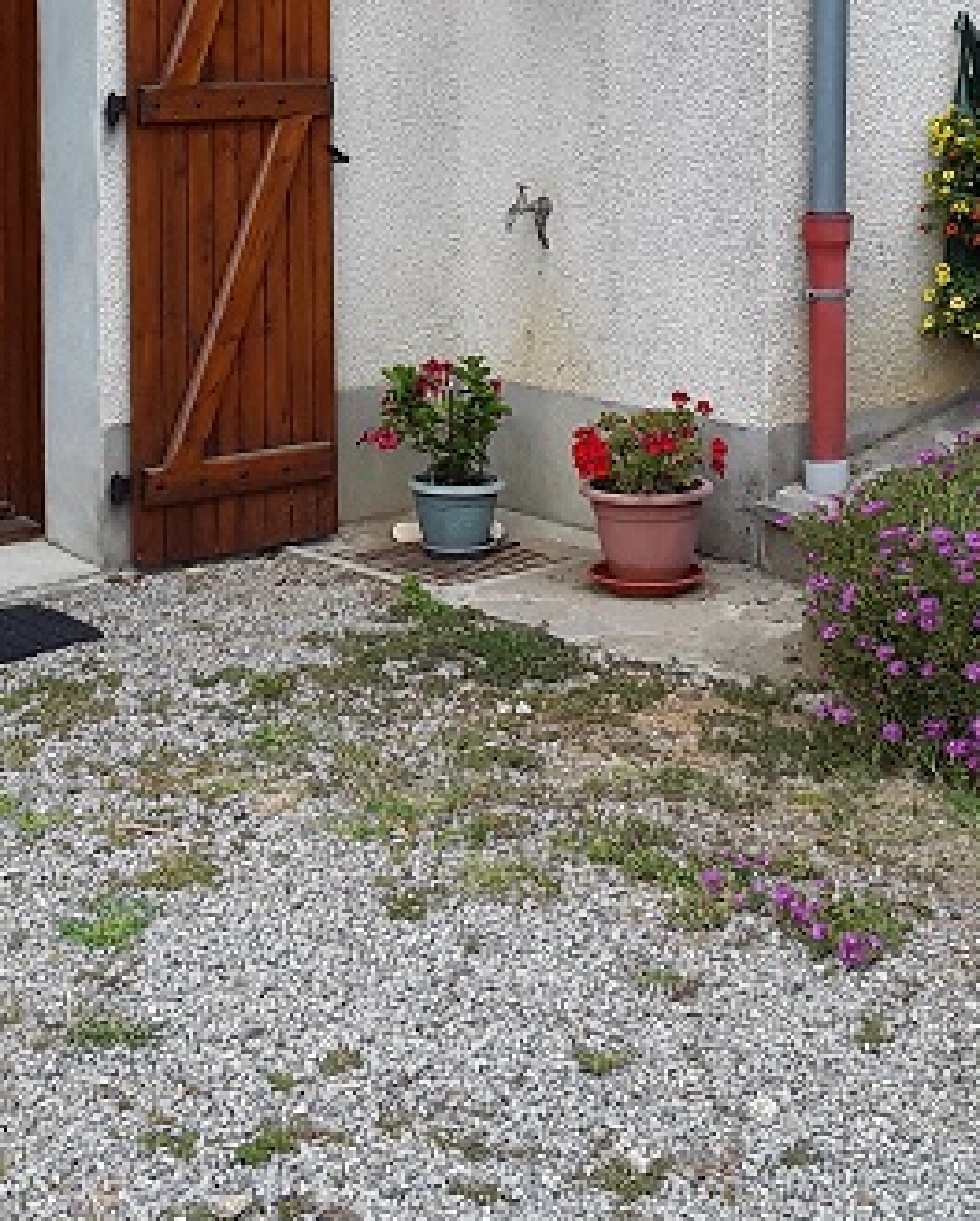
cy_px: 122
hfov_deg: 23.8
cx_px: 338
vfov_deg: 28.4
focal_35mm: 64
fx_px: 2316
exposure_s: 1/670
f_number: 1.9
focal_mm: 2.91
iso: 40
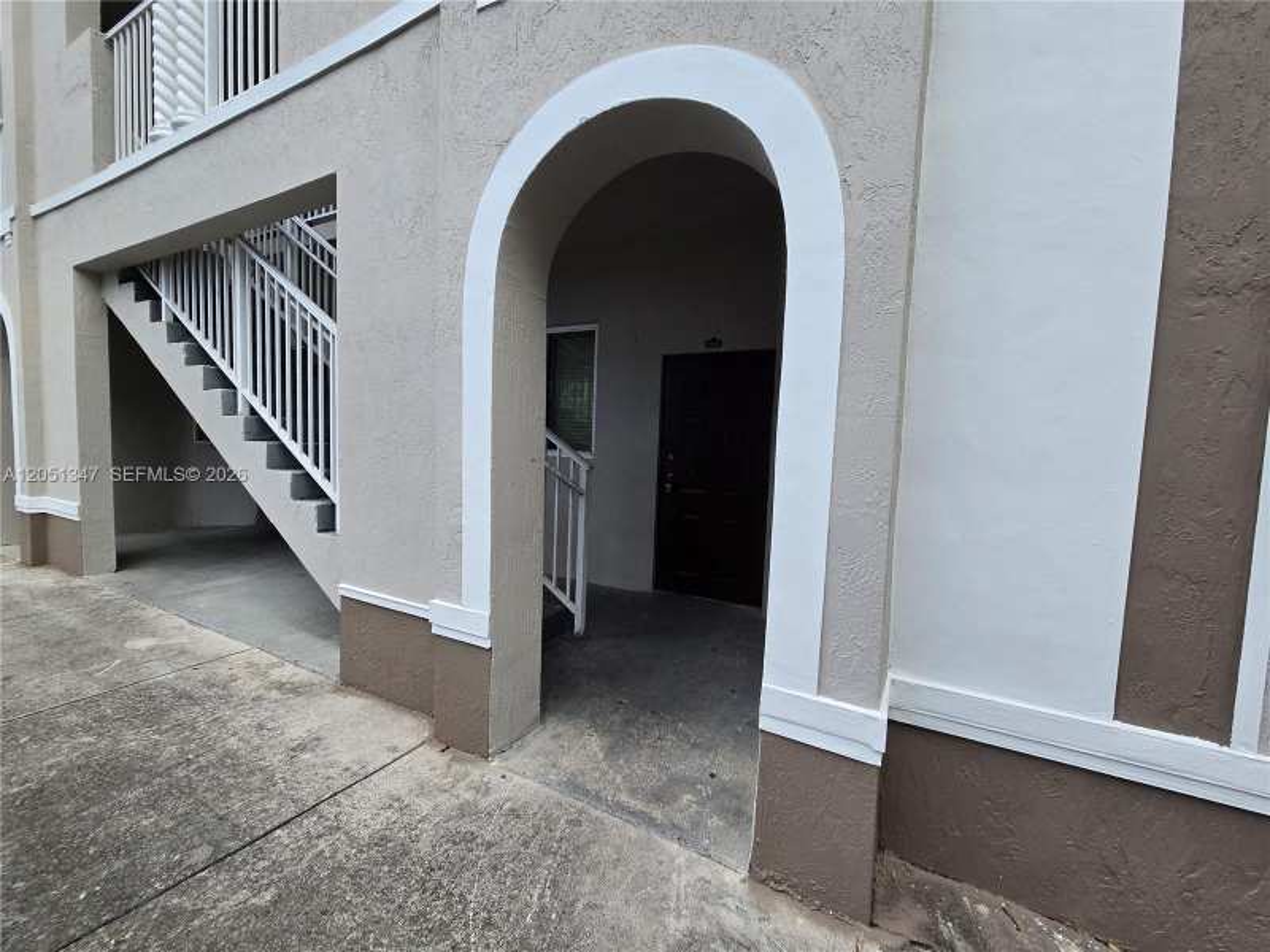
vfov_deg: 89.9
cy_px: 476
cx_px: 635
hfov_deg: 106.2
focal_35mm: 13
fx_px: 477
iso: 100
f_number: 2.2
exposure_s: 1/719
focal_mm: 2.2
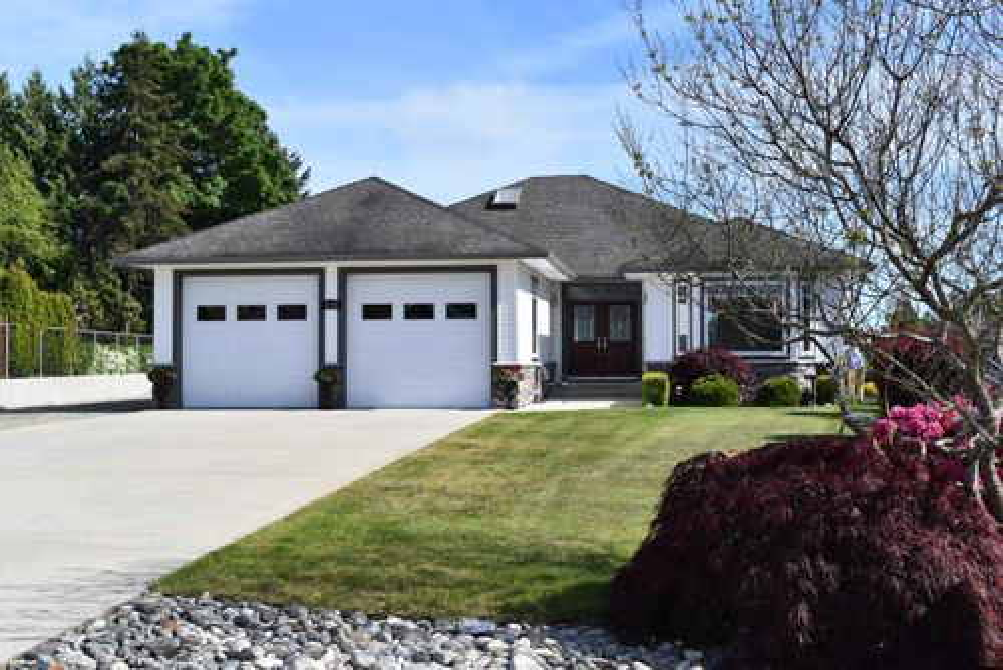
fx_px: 1254
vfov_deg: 29.9
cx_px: 502
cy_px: 335
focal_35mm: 45
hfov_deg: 43.6
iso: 400
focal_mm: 30
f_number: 7.1
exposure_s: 1/1600
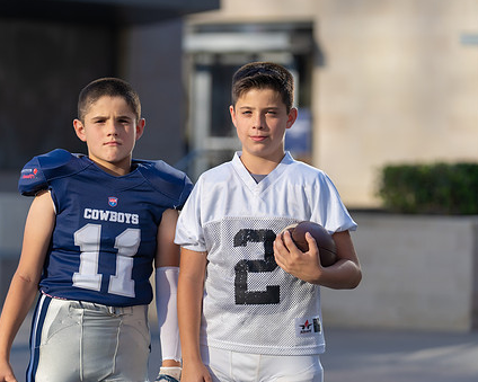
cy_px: 211
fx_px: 2263
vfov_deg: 9.7
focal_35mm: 160
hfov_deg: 12.0
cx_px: 171
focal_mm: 121
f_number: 3.2
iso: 100
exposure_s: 1/640
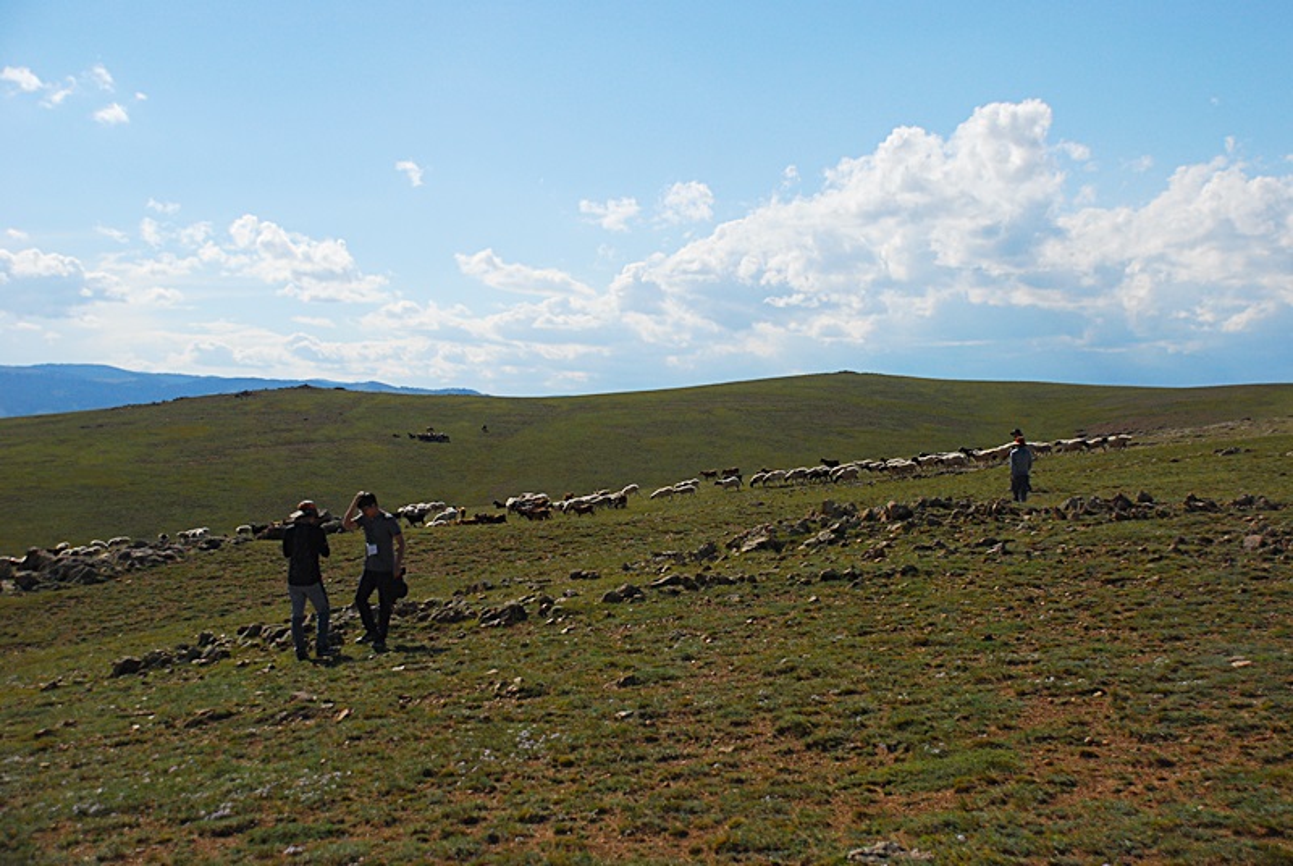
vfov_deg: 25.8
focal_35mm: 52
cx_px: 646
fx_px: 1888
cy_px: 433
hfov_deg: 37.8
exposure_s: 1/3200
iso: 400
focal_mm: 35
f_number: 5.6
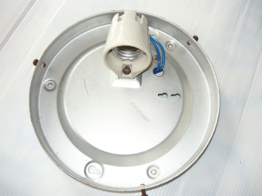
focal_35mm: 33
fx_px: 250
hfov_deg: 55.4
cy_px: 98
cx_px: 131
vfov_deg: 42.9
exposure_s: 1/50
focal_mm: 5.5
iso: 100
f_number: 2.8
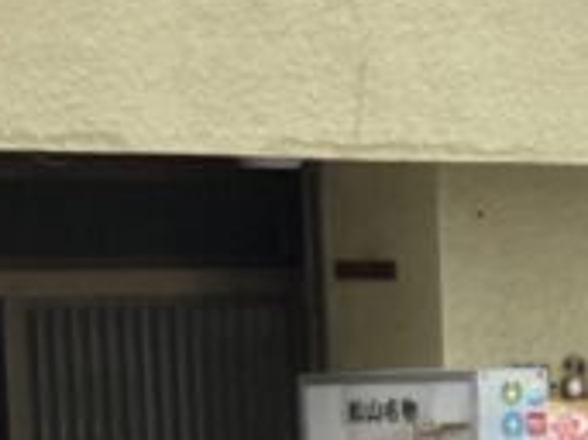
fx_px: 3565
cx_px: 2156
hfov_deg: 7.4
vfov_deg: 7.0
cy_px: 584
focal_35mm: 210
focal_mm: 3.99
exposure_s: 1/121
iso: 25
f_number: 1.8
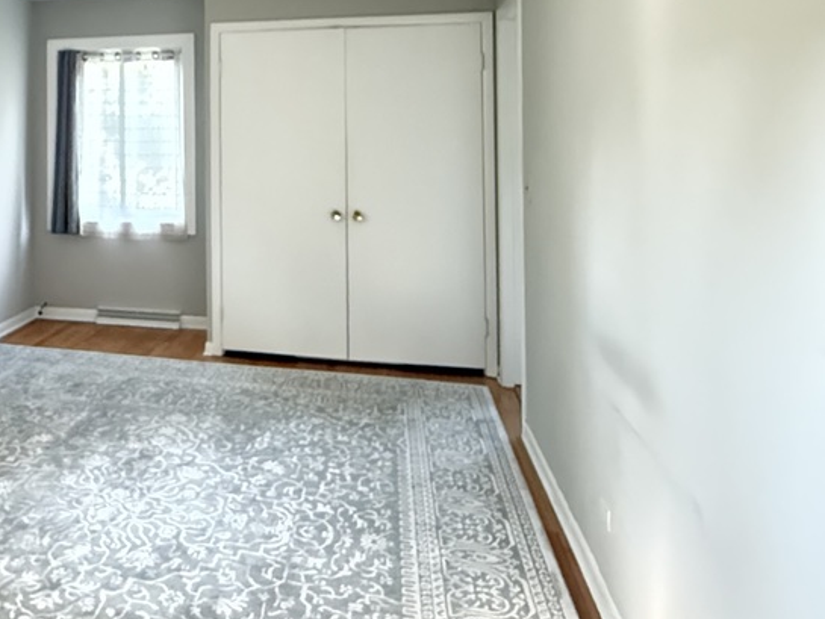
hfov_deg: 45.7
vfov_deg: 37.2
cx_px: 94
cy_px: 120
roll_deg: +0.3
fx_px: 882
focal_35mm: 37
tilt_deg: +1.2
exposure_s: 1/40
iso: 1600
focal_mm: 2.22
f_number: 2.2
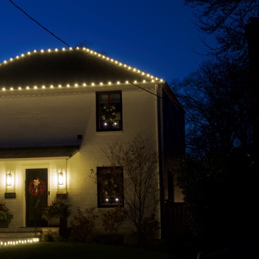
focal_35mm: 95
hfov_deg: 18.0
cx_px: 21
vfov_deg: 18.3
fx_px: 804
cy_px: 127
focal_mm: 54
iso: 5000
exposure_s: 1/60
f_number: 4
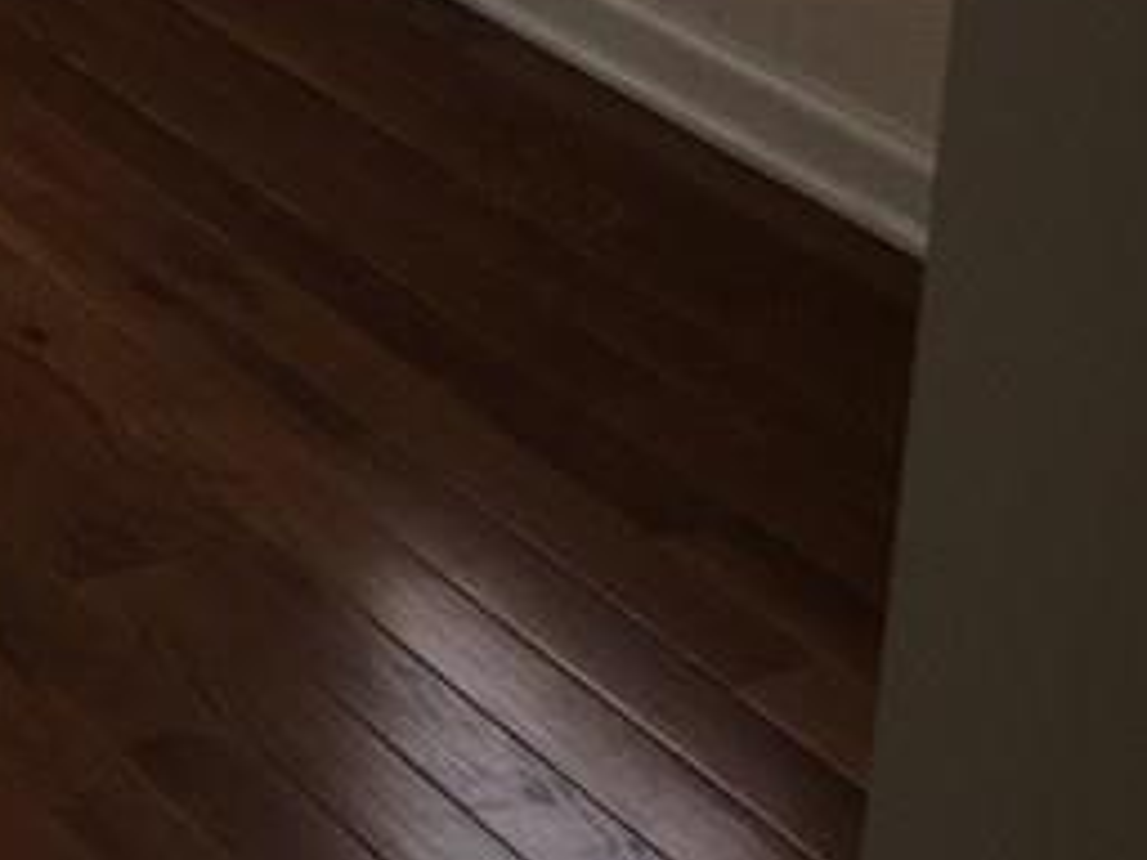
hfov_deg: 14.8
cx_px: -918
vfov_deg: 12.1
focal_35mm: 116
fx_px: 3844
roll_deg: +1.8
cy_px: -497
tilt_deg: -16.2
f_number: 2.2
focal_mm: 4.15
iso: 25
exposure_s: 1/199
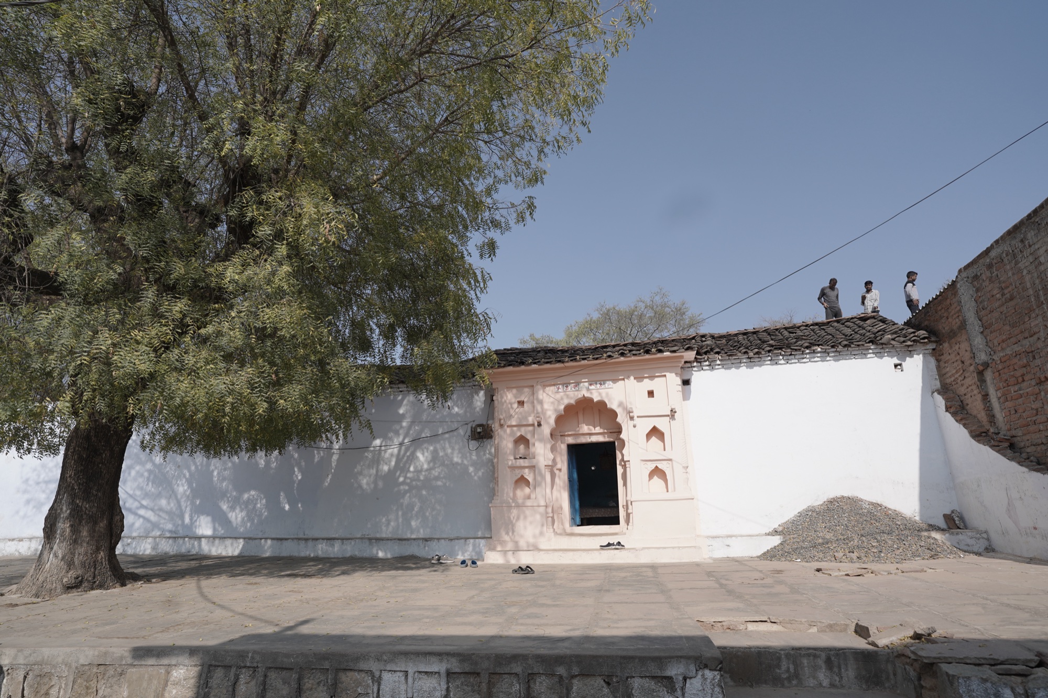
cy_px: 349
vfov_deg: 61.9
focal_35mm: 20
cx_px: 524
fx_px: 582
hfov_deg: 84.0
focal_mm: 20
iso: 125
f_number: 4
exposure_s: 1/1600
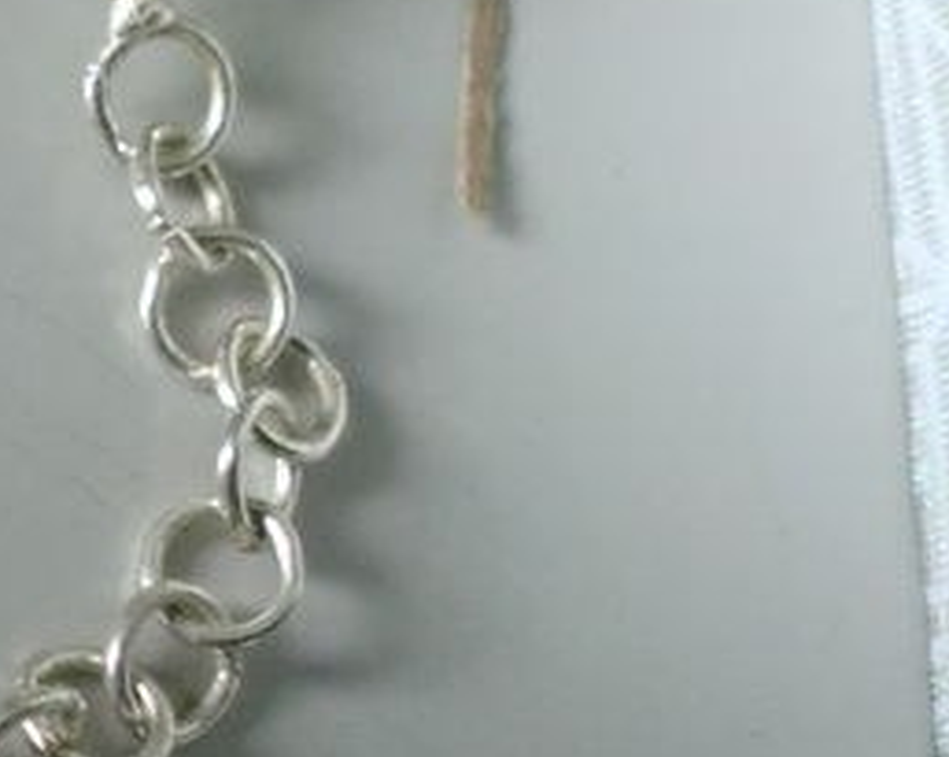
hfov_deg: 13.1
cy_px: 620
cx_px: -772
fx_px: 3731
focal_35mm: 133
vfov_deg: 11.5
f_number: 3.1
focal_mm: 6.3
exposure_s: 1/60
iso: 800
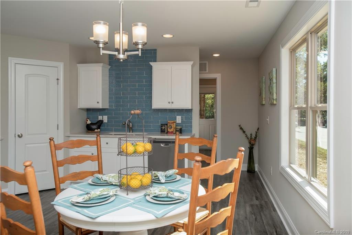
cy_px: 118
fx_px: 293
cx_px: 176
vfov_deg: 43.6
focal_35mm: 30
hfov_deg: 61.9
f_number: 8
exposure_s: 1/250
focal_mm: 30
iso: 320
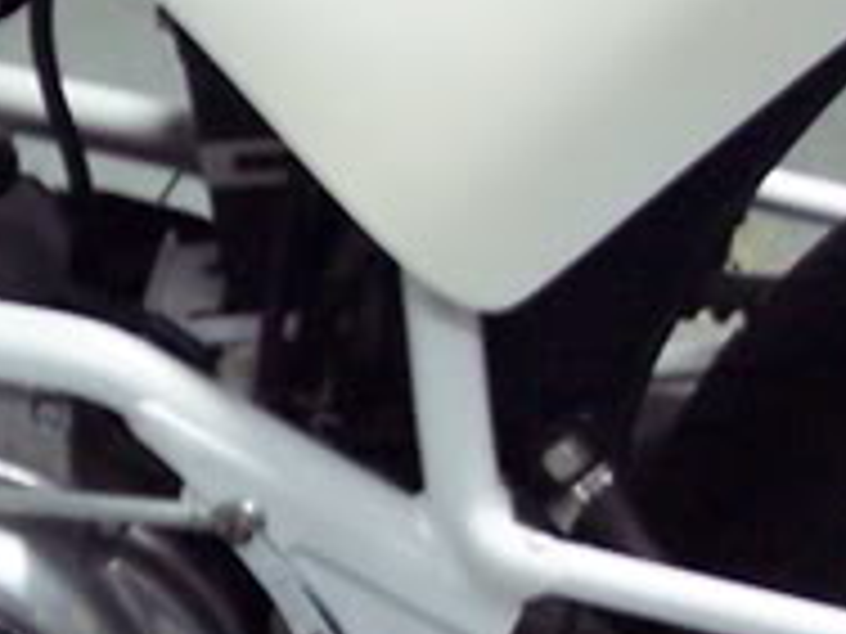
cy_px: -54
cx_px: -36
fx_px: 5181
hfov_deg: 9.3
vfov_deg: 7.0
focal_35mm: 212
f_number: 3.4
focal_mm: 8
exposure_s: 1/10
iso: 200
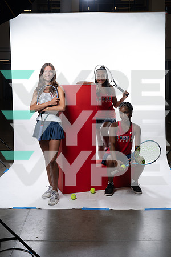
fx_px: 321
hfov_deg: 29.9
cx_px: 86
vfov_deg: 43.6
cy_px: 128
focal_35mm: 45
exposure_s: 1/250
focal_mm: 45
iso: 200
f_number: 5.6
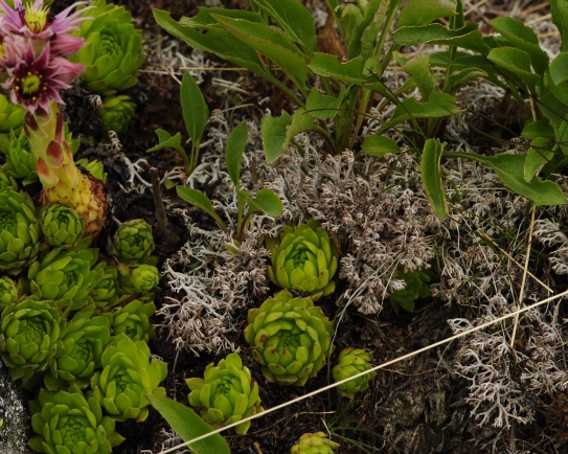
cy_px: 199
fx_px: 2969
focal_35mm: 177
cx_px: 182
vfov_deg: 8.7
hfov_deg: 10.9
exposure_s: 1/200
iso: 200
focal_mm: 85
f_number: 8
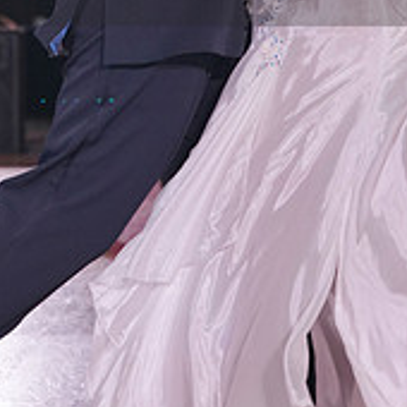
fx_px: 2700
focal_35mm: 203
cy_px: -53
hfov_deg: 8.6
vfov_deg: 8.5
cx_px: 262
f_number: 4
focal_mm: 70
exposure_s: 1/500
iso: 1000
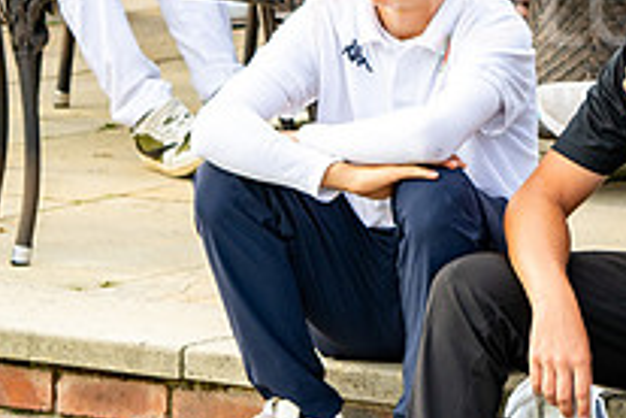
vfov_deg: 3.8
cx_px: 699
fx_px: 6190
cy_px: -145
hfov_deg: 5.8
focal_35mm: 356
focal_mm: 85
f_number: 5.6
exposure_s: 1/250
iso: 200
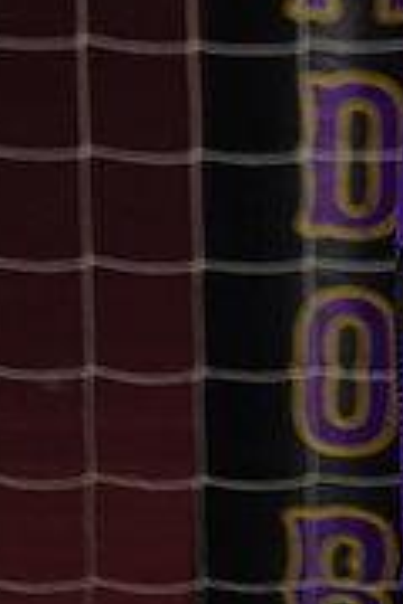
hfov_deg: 1.1
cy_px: -252
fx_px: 21660
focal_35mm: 1290
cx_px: 623
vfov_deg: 1.6
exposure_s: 1/200
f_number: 7.1
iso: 200
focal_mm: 400
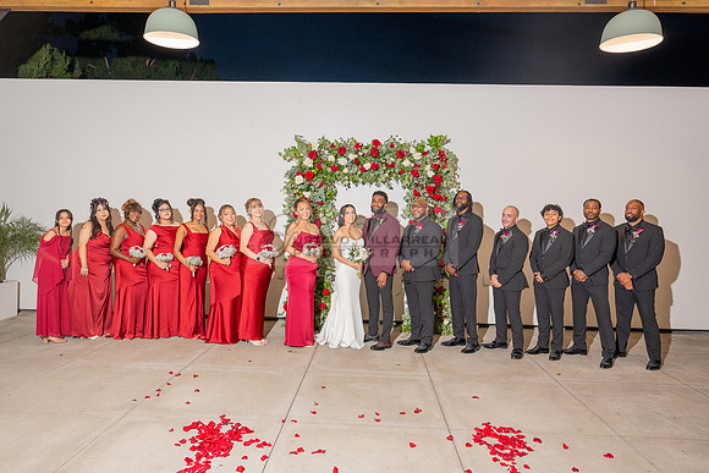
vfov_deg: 50.8
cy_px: 236
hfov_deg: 70.8
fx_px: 499
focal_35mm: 25
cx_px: 344
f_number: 3.5
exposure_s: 1/200
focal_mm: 24
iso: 800
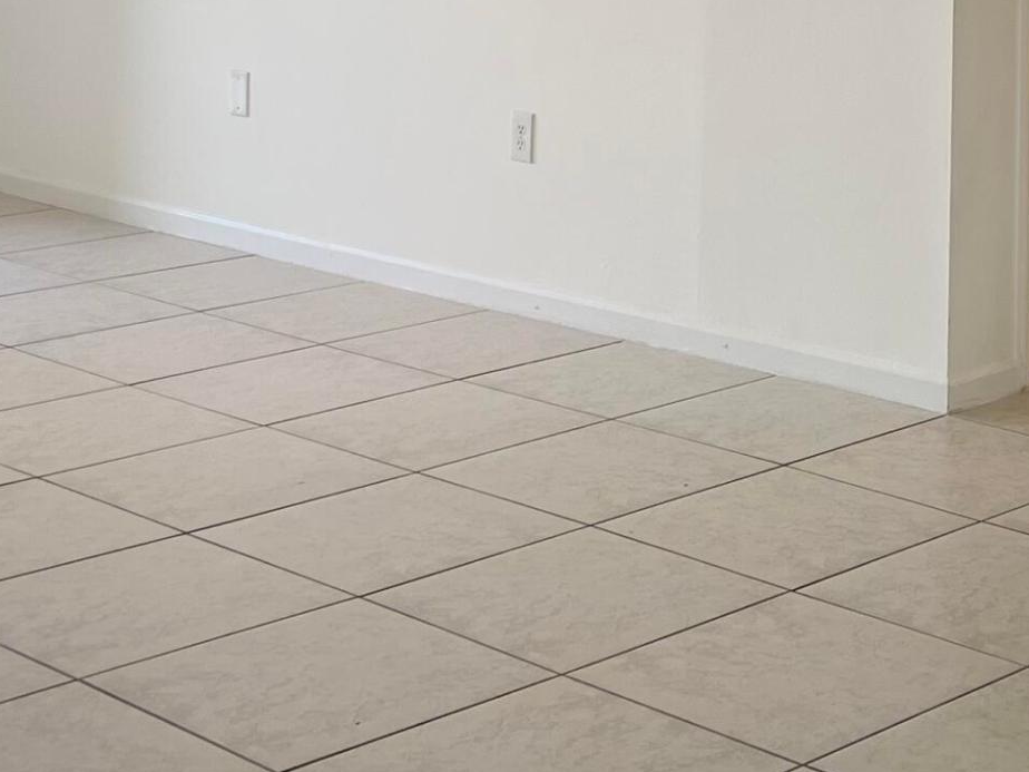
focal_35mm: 81
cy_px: -213
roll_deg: -1.0
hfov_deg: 23.4
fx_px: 2408
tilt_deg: -0.7
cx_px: 956
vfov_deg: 17.2
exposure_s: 1/132
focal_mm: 5.7
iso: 40
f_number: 1.5
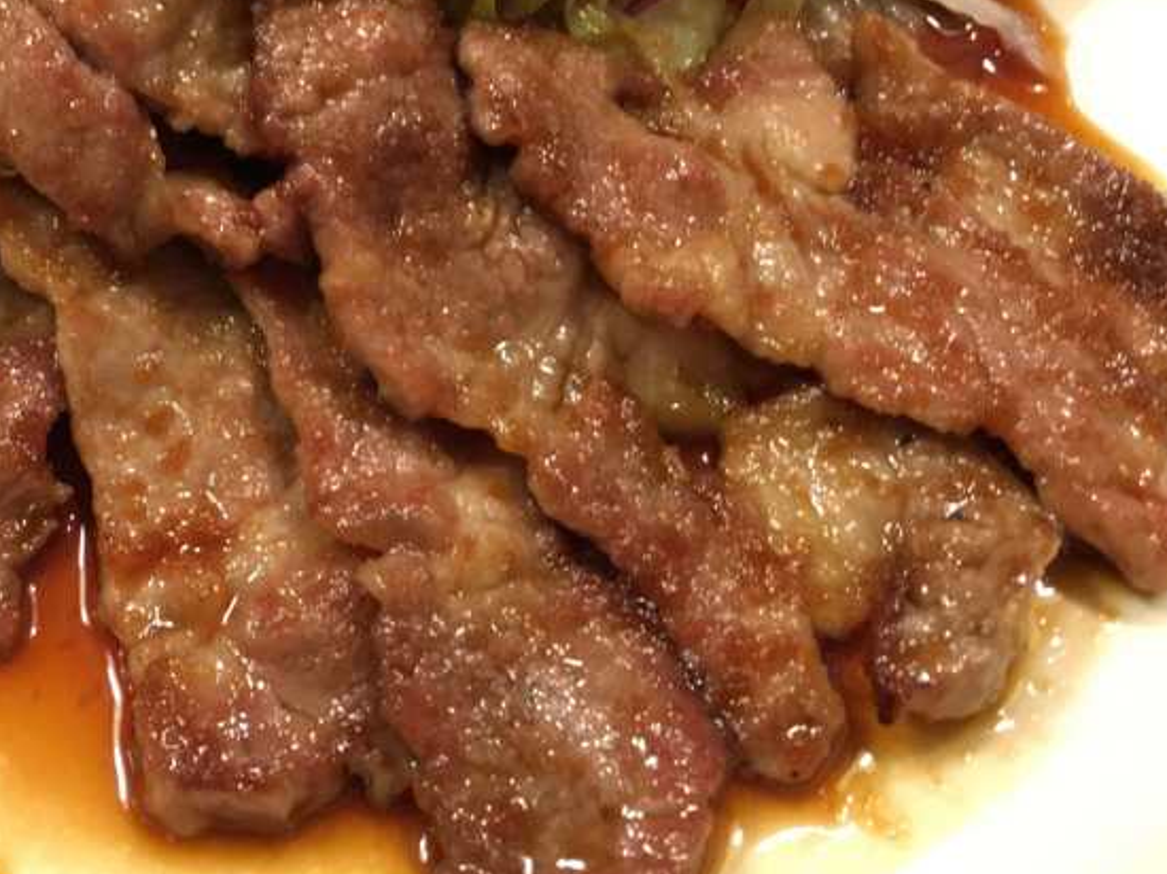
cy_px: 146
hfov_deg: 34.4
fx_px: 1820
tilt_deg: -53.3
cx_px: 216
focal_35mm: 54
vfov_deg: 26.4
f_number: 2.2
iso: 200
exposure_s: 1/20
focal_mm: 4.15
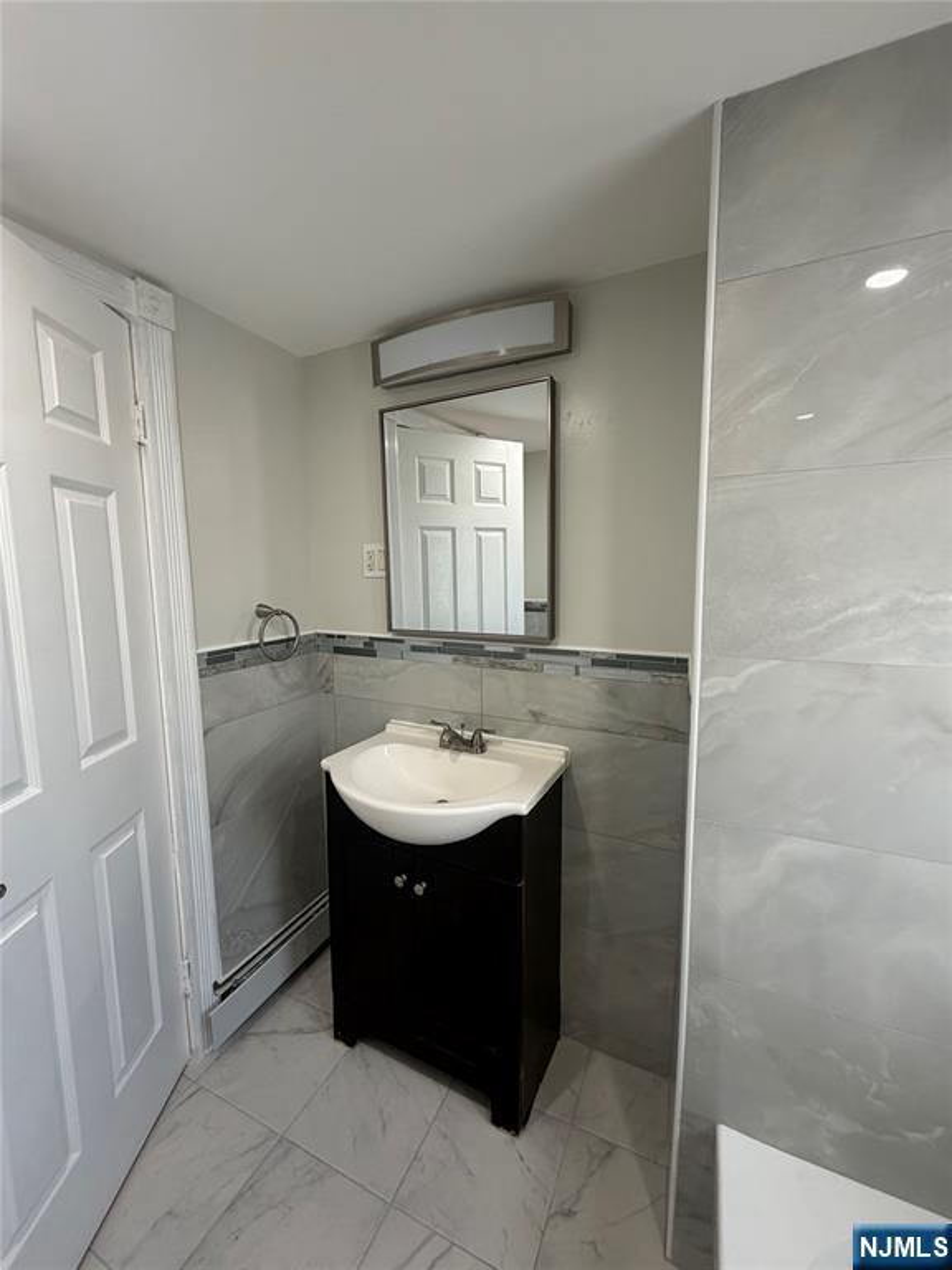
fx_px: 513
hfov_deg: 85.7
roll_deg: +1.2
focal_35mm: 14
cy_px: 635
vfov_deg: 102.1
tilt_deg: -5.8
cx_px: 476
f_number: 2.2
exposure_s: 1/121
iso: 160
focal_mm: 2.22
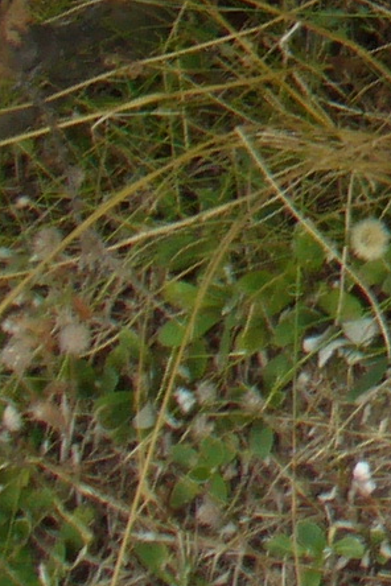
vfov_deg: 8.7
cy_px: -635
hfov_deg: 5.5
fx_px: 3616
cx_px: 1468
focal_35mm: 222
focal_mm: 6.1
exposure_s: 1/200
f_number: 2.8
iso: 80
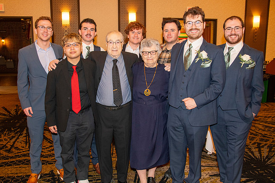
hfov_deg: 56.6
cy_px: 88
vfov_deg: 39.6
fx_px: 255
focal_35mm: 33
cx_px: 132
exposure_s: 1/60
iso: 2000
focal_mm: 32
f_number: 5.6
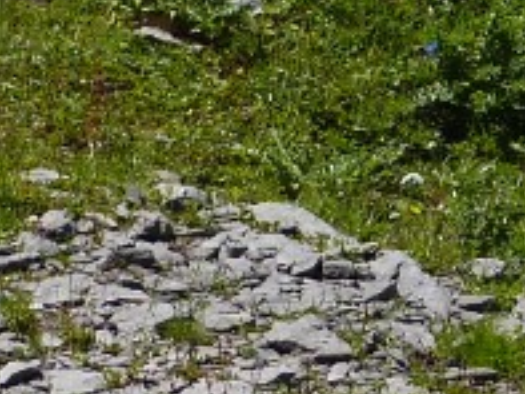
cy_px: -591
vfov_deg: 4.7
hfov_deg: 6.4
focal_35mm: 307
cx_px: 448
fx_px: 4659
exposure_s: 1/500
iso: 80
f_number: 5
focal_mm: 9.7
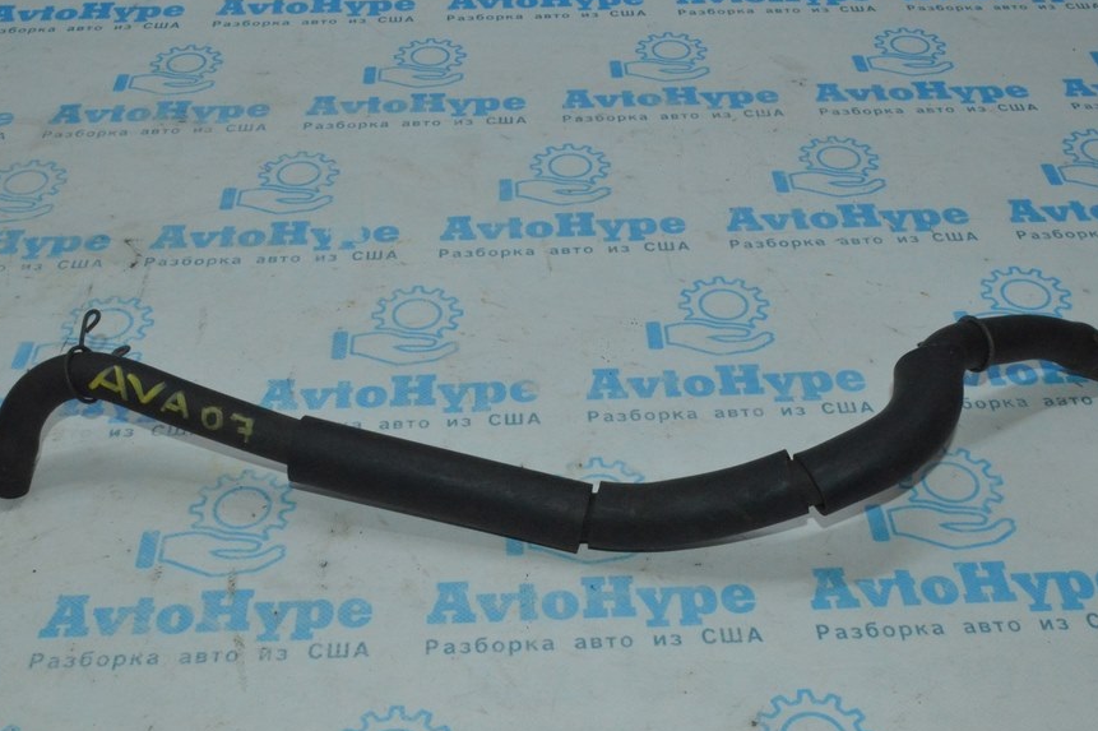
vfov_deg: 30.0
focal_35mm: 45
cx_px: 522
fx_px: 1359
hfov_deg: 44.0
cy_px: 425
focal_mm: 25
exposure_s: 1/200
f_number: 16
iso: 3600
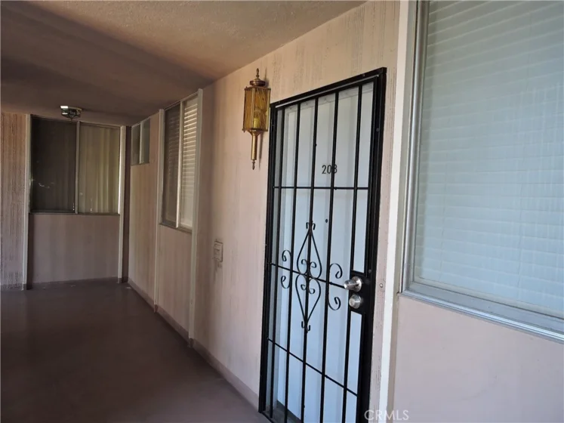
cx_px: 282
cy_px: 212
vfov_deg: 56.8
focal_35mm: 24
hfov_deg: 71.6
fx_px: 391
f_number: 3.3
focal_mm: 4.3
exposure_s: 1/40
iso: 220
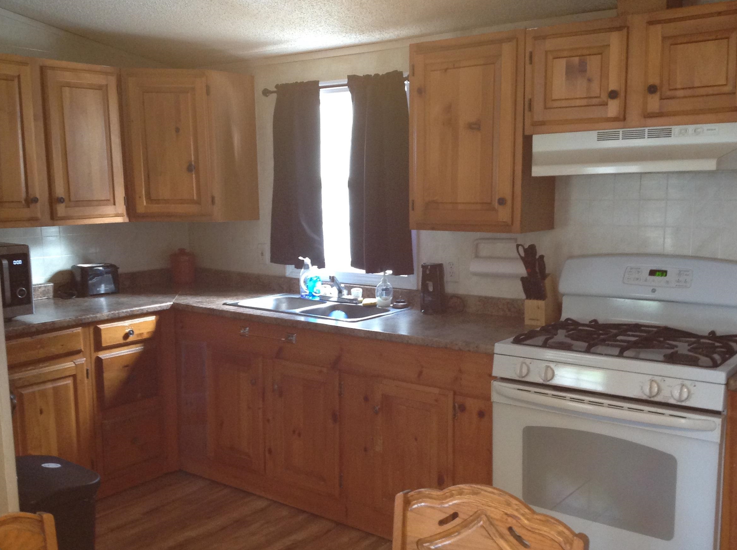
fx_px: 829
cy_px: 296
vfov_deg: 36.7
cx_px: 374
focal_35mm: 39
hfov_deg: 47.9
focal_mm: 4.28
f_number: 2.4
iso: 200
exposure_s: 1/15
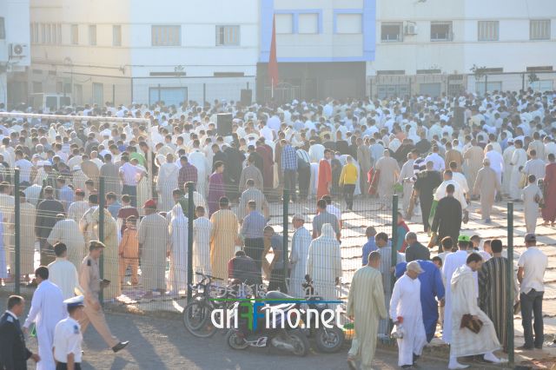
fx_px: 2431
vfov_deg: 8.7
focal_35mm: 158
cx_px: 278
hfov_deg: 13.0
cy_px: 185
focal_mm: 105
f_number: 6.3
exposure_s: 1/160
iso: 100
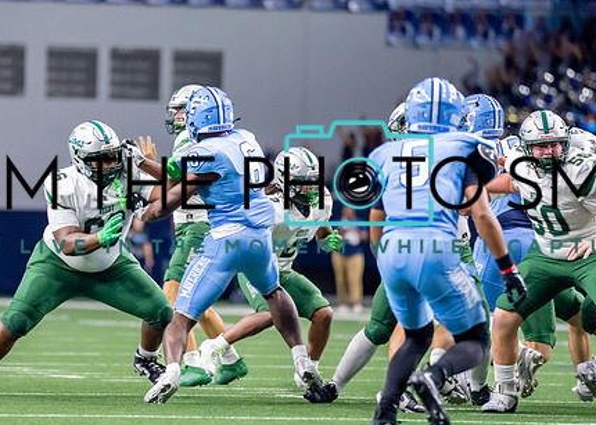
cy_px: 196
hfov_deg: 5.7
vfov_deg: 4.1
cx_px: 184
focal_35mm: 352
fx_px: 5957
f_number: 2.8
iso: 2000
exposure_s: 1/1000
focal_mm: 200
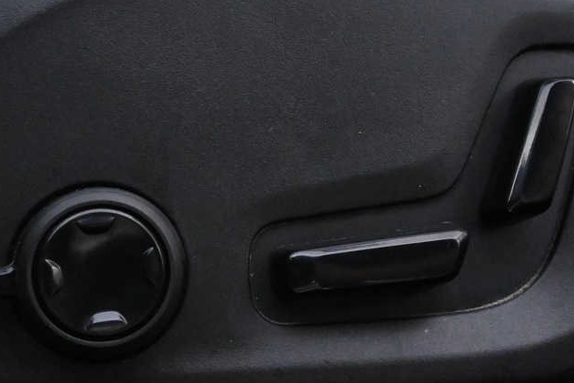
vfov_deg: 17.3
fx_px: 1259
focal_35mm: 79
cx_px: 280
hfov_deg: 25.7
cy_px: 187
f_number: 3.8
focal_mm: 20.5
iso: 6400
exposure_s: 1/40
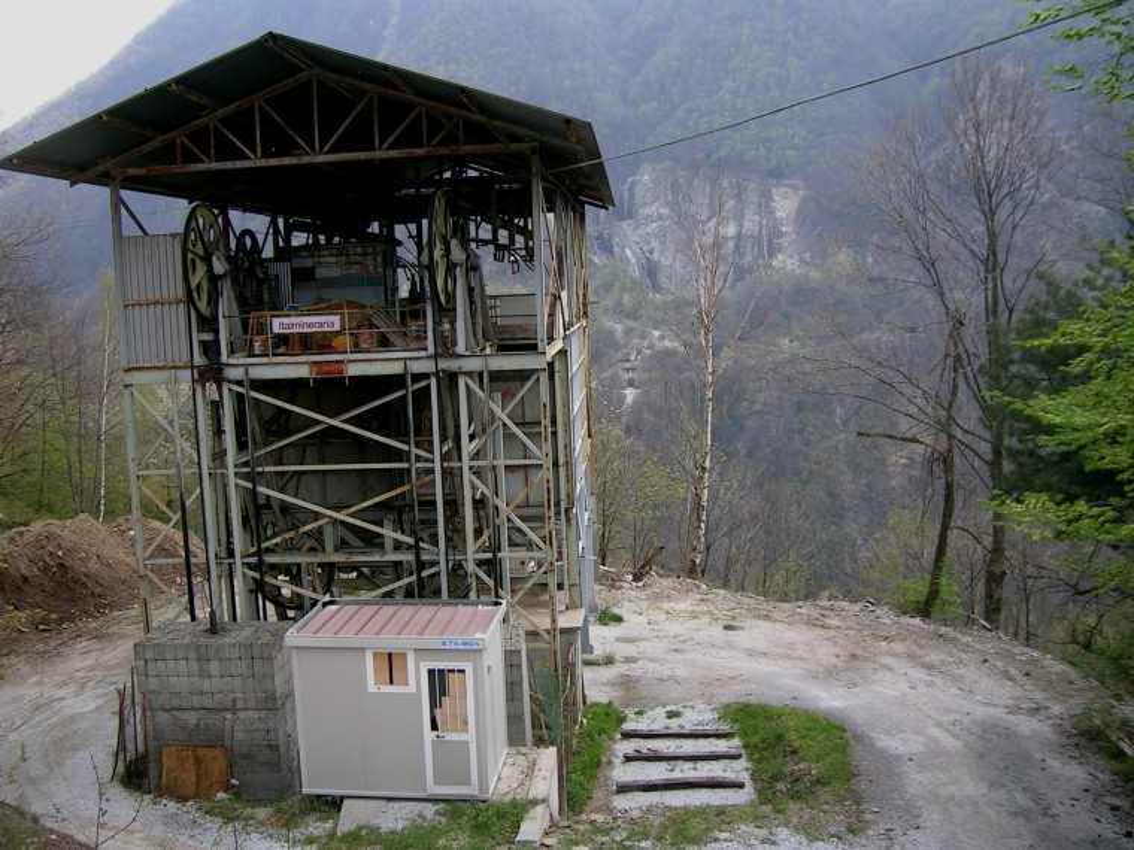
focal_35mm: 35
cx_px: 567
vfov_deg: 40.7
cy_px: 425
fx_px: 1147
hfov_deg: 52.6
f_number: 2.8
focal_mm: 5.4
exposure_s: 1/267
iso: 50
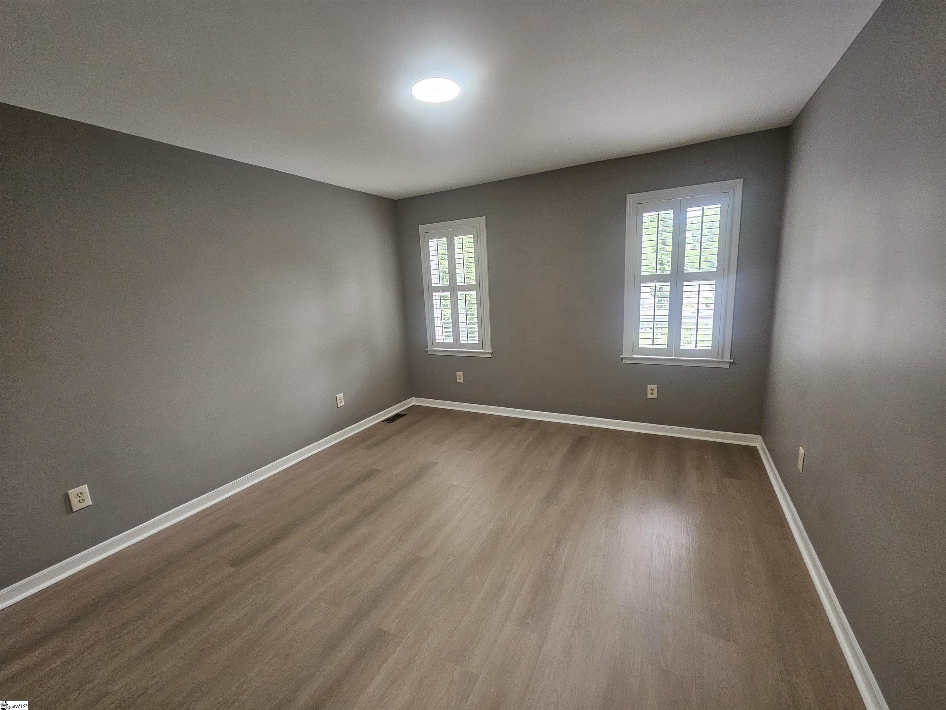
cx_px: 473
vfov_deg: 89.9
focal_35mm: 13
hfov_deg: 106.2
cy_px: 355
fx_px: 355
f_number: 2.2
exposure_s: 1/77.4
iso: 400
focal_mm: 2.2
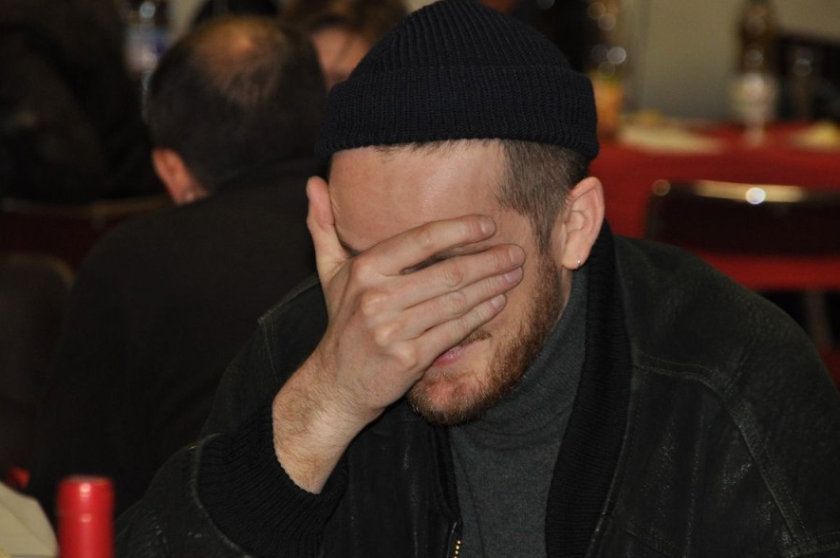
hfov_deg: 8.2
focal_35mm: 252
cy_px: 267
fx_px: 5864
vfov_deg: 5.4
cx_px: 399
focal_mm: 145
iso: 800
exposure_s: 1/60
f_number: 5.6
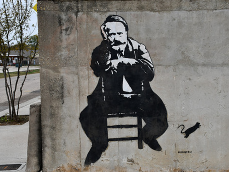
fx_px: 371
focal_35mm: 56
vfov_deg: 26.1
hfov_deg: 34.3
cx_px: 126
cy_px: 85
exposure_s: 1/250
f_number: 8
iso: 140
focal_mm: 31
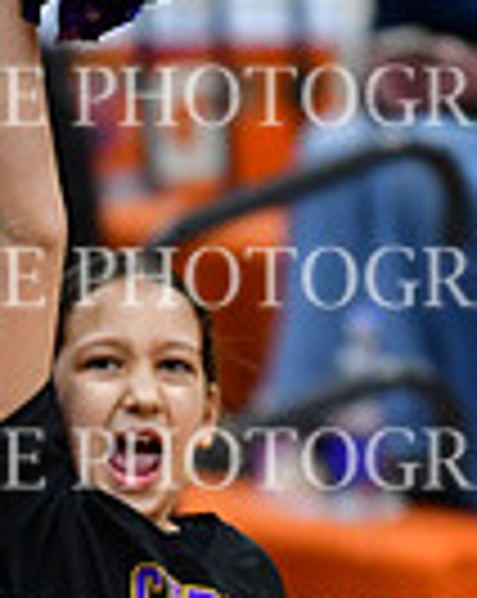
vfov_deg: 1.6
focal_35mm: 1232
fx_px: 21791
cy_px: 731
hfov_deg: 1.3
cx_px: 50
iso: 4000
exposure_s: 1/800
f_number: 2.8
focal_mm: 200
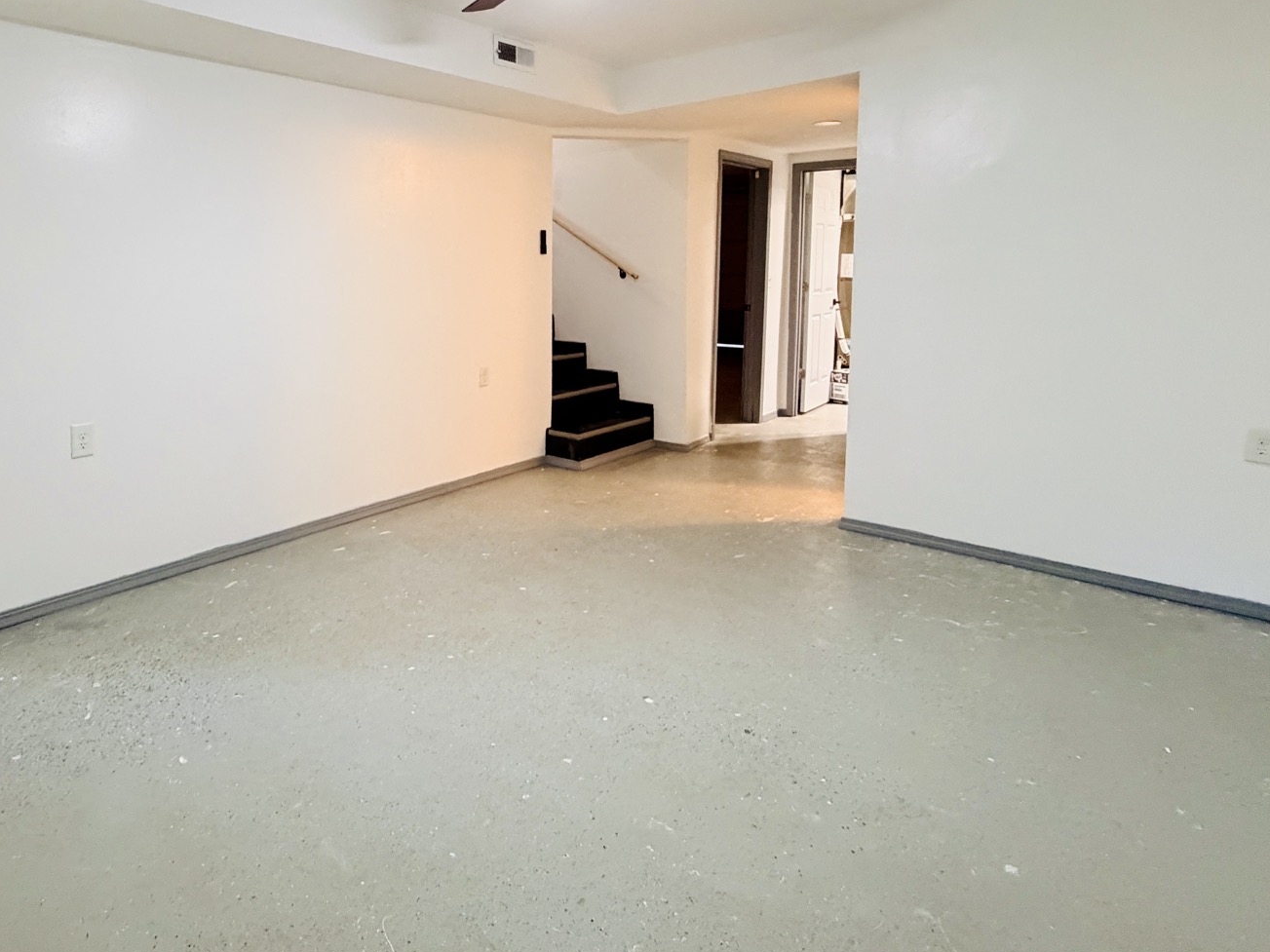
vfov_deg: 59.4
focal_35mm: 22
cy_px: 303
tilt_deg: -2.8
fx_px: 807
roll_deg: +0.4
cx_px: 436
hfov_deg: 74.3
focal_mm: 2.22
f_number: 2.2
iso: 500
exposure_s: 1/60
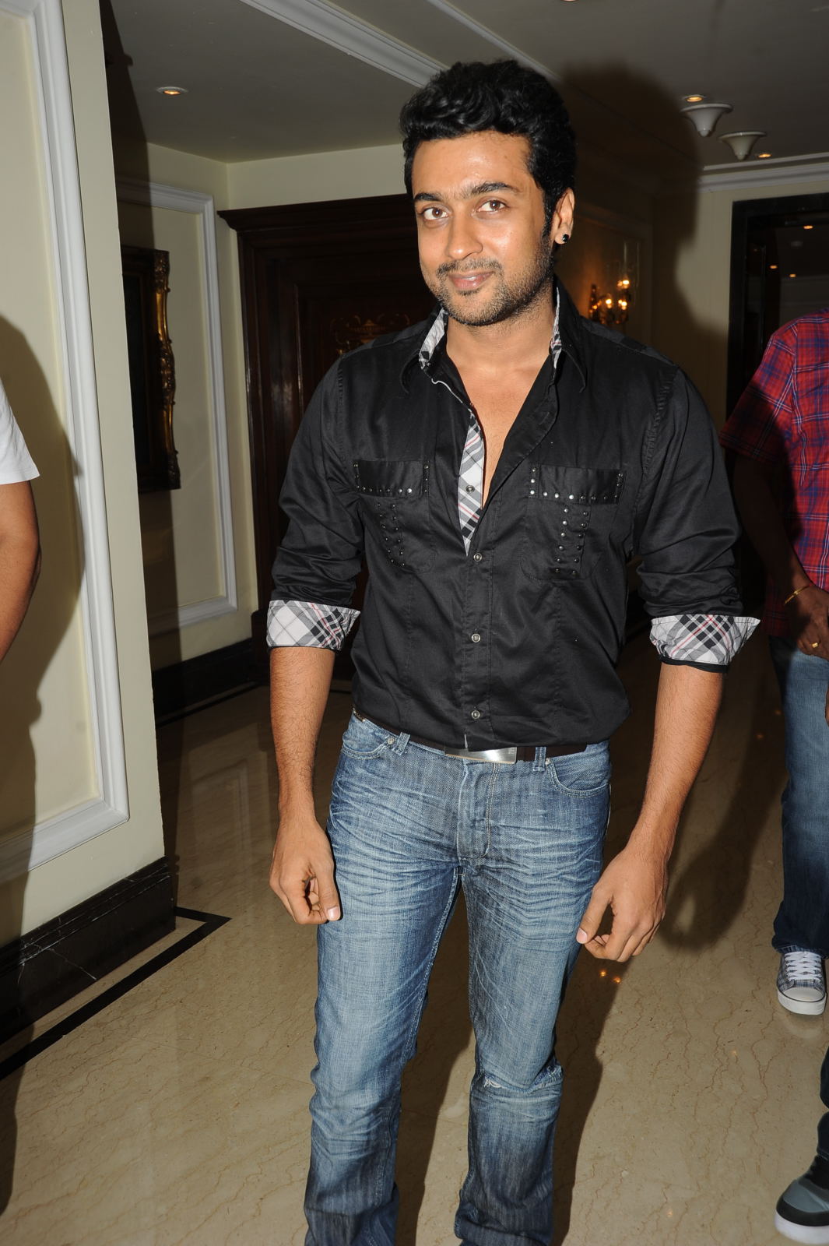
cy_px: 623
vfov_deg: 54.5
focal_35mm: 35
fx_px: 1210
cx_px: 414
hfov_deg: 37.8
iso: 200
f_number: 8
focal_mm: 35
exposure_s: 1/125
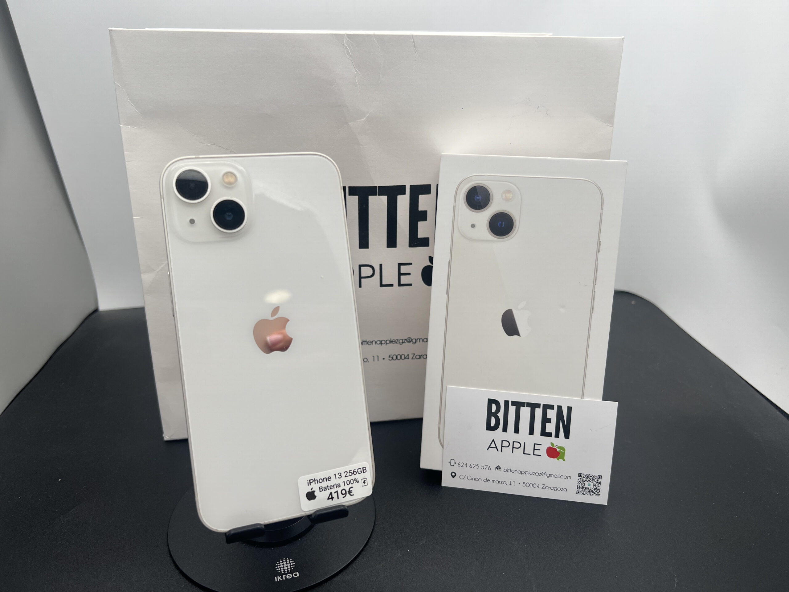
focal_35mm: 26
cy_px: 296
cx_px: 394
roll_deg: +0.3
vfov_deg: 53.1
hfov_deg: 67.3
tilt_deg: -25.6
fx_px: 593
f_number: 1.5
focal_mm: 5.7
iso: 50
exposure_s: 1/780
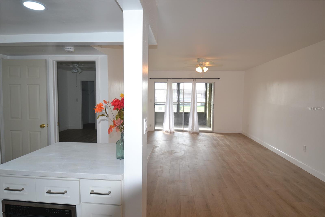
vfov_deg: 63.2
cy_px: 108
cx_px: 162
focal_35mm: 20
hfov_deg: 85.4
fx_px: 176
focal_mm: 13
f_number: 4
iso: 360
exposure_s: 1/125
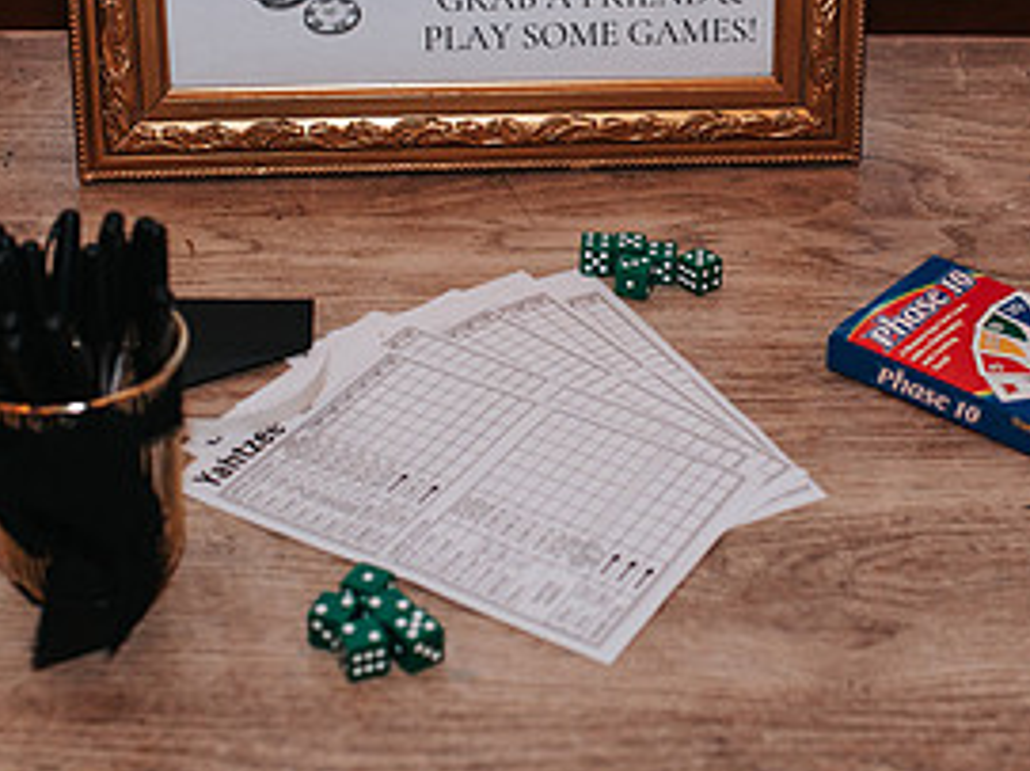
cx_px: 608
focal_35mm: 72
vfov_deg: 20.3
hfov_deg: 27.0
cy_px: 194
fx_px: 2141
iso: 800
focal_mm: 35
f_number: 3.2
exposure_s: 1/200
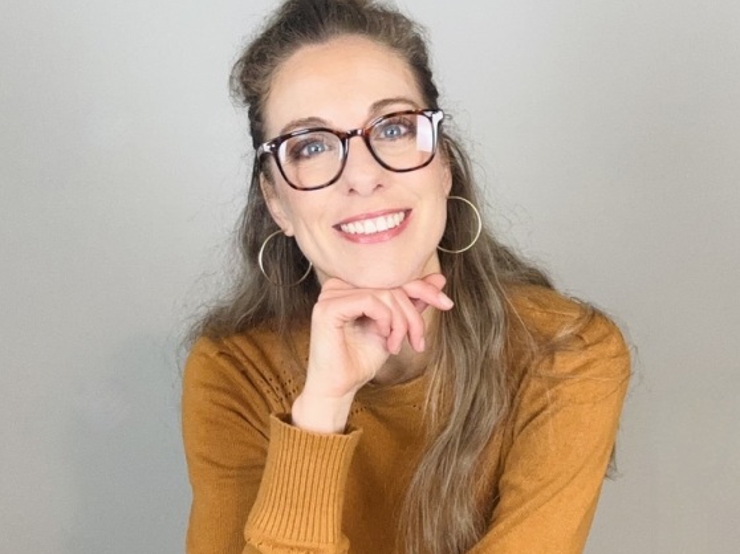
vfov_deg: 42.9
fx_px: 705
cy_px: 289
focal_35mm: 33
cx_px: 381
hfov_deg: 55.4
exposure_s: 1/60
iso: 80
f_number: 1.9
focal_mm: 2.69
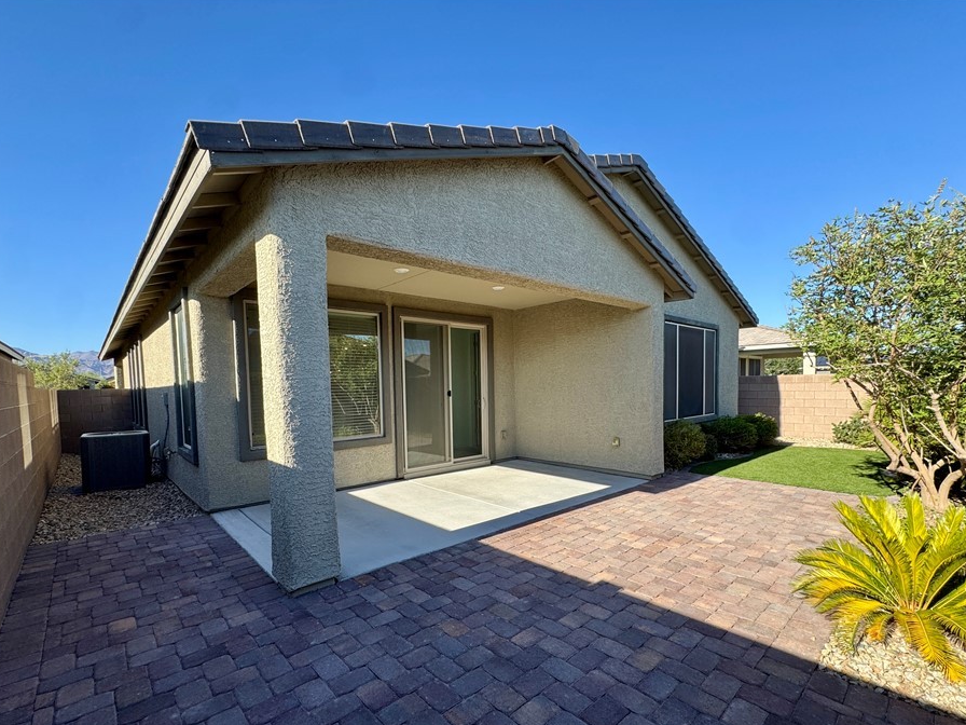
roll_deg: +0.1
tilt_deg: -2.9
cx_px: 484
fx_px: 446
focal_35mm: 16
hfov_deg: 94.5
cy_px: 409
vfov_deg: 77.7
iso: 40
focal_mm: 2.22
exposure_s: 1/734
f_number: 2.2
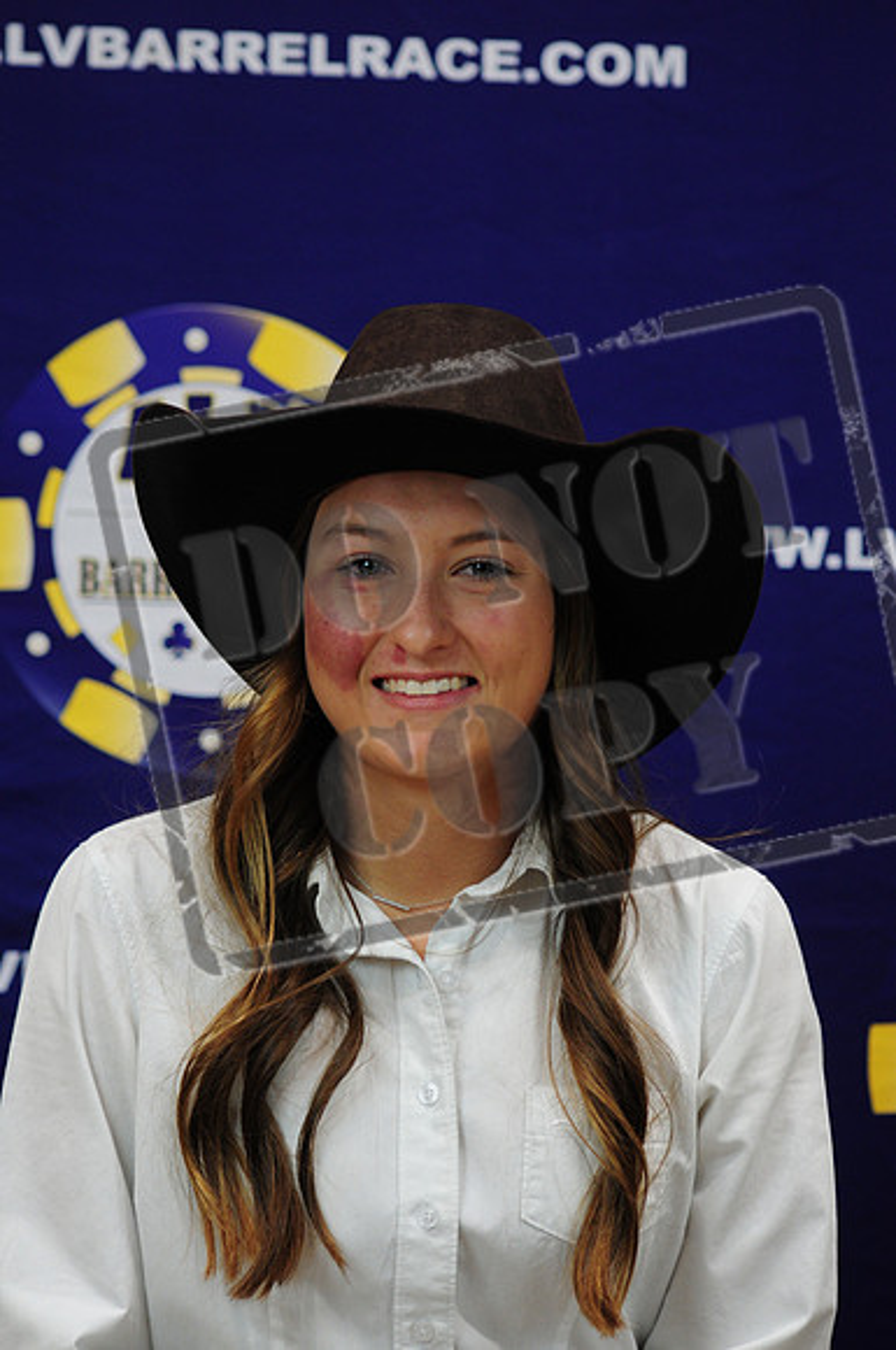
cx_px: 448
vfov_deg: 16.7
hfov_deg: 11.1
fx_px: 4605
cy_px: 675
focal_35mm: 123
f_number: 4
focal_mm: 82
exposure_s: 1/125
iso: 640
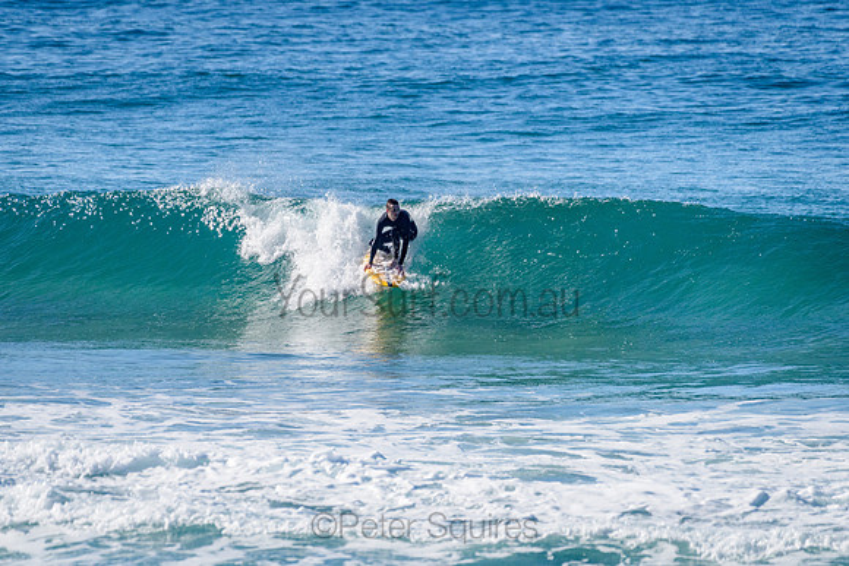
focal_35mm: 613
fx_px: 14466
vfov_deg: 2.2
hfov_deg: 3.4
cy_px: 276
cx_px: 370
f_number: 5.6
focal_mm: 500
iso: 500
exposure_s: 1/8000
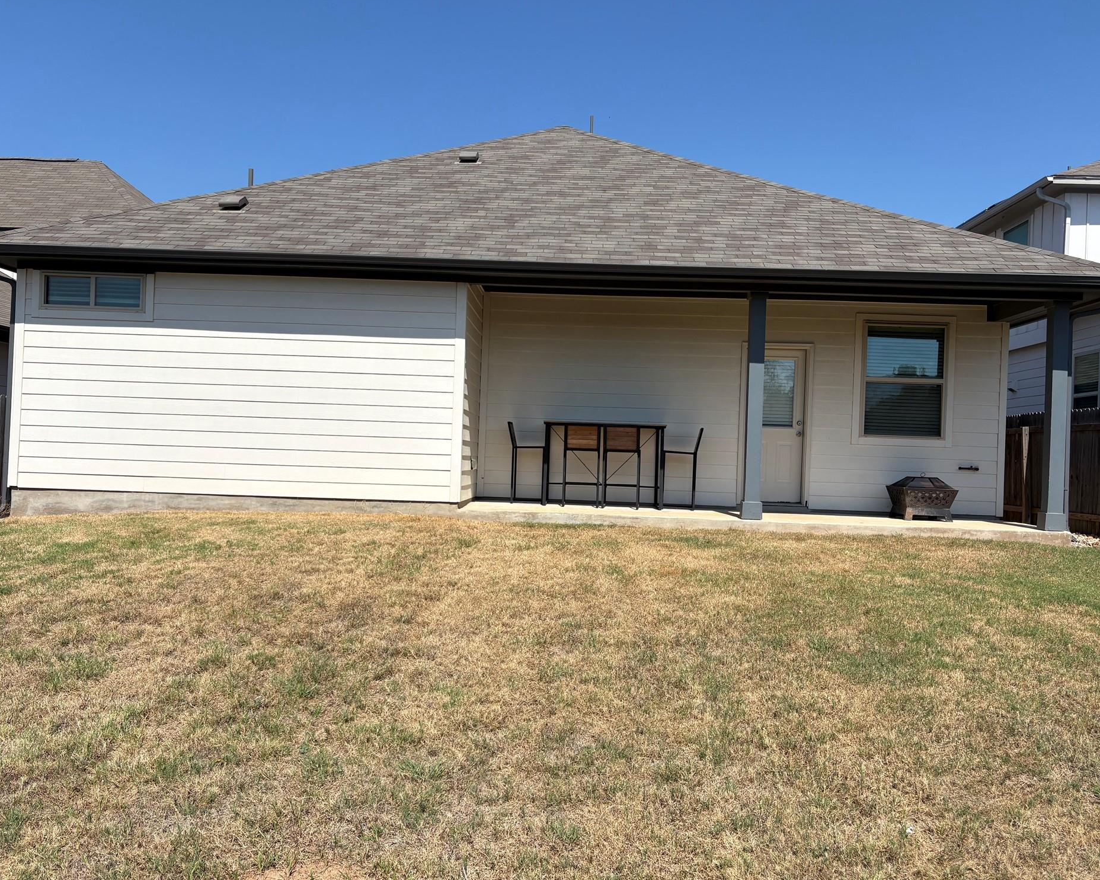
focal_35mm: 28
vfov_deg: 51.5
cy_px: 444
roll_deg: -1.7
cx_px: 555
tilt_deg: +0.6
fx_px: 912
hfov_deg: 62.2
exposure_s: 1/4950
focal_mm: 5.96
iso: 50
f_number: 1.6
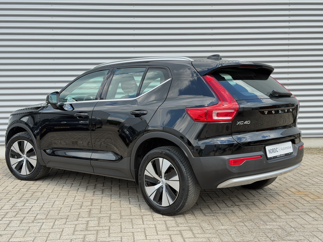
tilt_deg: -3.6
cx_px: 162
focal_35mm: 48
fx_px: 448
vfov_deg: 30.3
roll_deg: +1.2
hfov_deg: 39.7
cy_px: 121
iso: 80
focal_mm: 6.76
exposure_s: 1/1085
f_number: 1.78
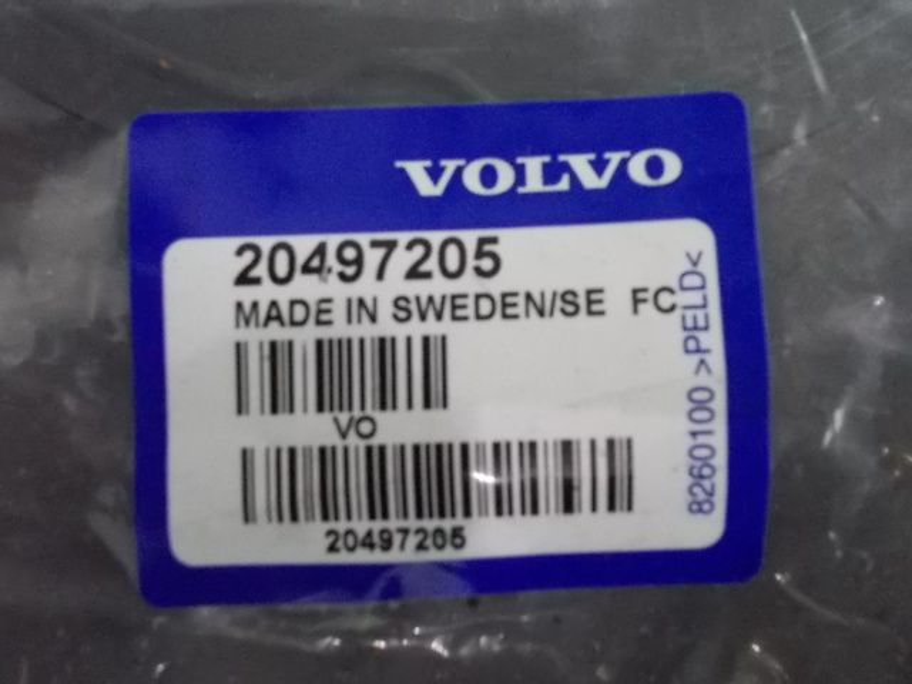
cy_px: 342
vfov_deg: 48.2
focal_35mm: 29
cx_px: 456
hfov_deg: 61.7
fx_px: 764
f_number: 3.3
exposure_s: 1/125
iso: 800
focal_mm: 4.1
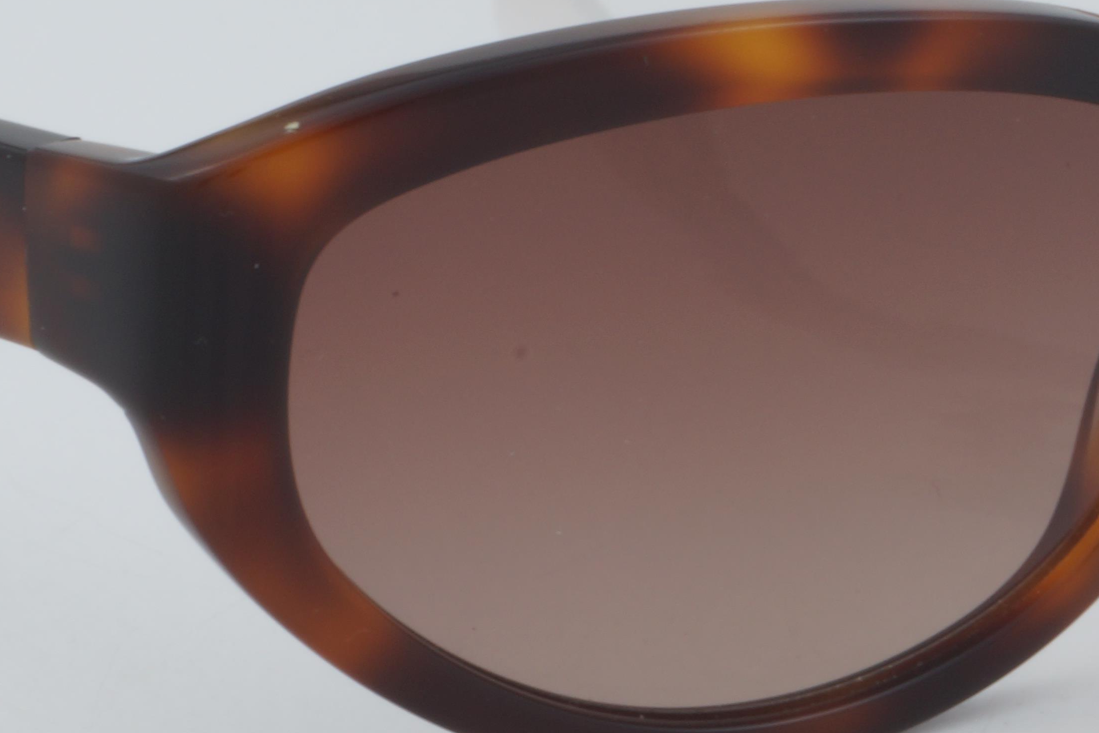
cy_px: 273
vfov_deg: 6.7
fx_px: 6257
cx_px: 615
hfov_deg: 10.0
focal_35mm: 205
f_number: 32
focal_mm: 50
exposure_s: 1/3
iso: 100
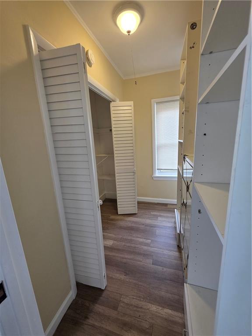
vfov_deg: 106.2
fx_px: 126
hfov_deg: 89.9
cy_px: 168
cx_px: 126
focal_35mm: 13
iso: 80
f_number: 1.9
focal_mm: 2.2
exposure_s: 1/120
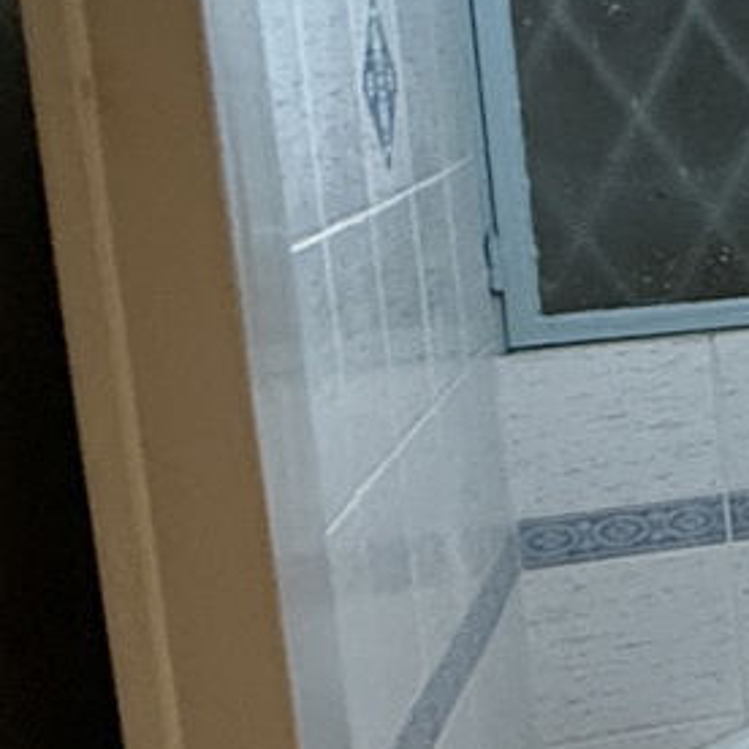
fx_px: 2105
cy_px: 179
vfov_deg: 20.0
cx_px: 2062
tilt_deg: -5.4
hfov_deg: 12.5
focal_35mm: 86
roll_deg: +1.8
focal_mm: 2.22
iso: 320
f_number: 2.2
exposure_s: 1/100
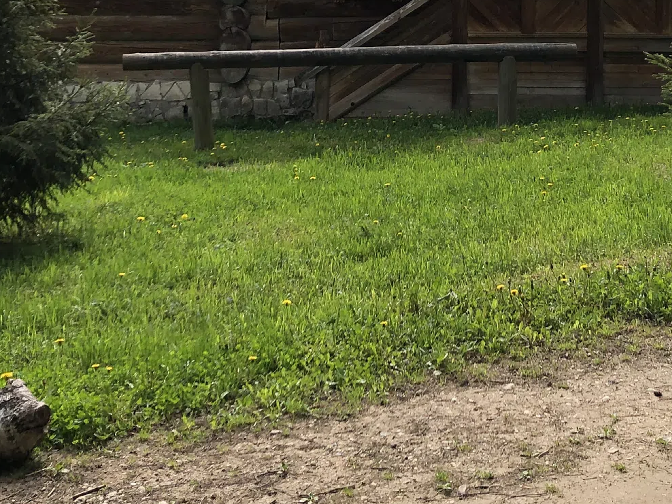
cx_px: 429
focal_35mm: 68
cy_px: -25
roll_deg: +0.0
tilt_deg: +0.3
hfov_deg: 28.4
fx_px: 1320
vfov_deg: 20.8
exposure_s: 1/838
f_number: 1.8
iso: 20
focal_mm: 4
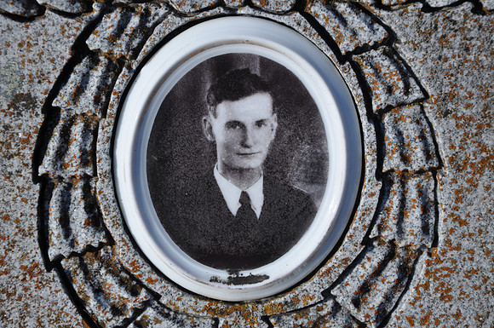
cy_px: 164
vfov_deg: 10.1
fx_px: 1850
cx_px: 247
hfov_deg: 15.2
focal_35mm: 135
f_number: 8
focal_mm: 90
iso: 200
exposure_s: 1/250
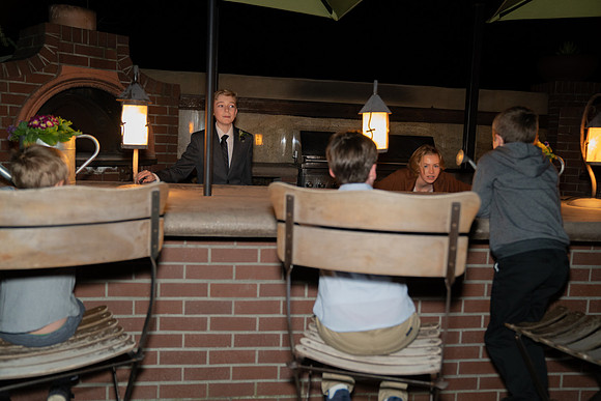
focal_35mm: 32
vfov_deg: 41.1
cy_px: 200
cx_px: 300
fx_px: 534
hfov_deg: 58.7
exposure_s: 1/160
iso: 2000
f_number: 2.8
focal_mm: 32
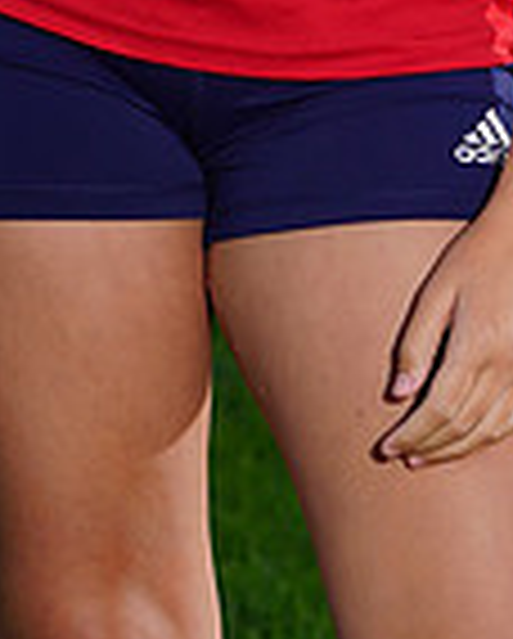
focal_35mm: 635
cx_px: 205
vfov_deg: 3.0
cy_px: -504
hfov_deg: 2.4
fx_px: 12026
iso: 200
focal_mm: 166
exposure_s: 1/250
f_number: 9
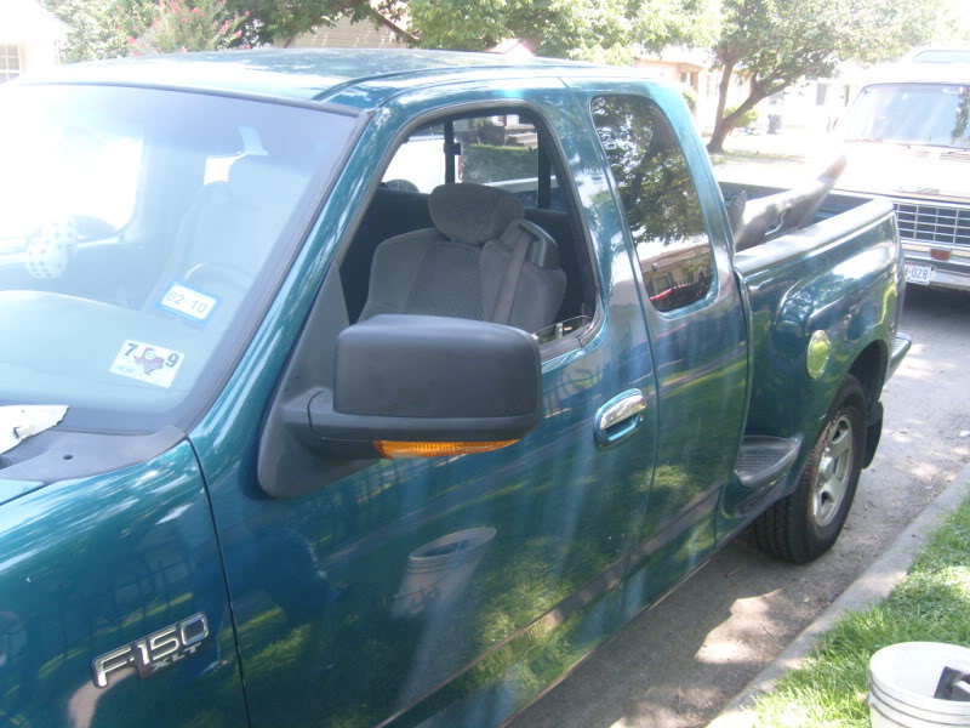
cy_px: 364
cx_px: 485
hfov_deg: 52.6
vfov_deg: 40.7
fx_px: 981
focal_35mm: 35
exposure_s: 1/90
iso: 80
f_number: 2.8
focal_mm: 5.8
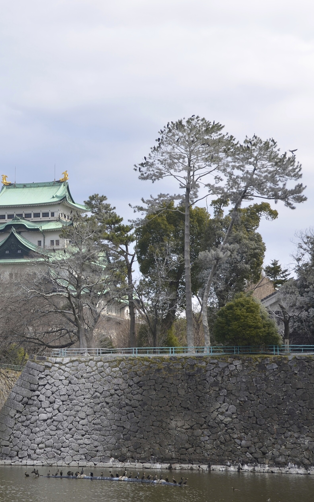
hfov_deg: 12.1
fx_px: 1465
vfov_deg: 19.5
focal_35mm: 107
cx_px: 15
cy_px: 252
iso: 100
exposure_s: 1/320
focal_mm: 46
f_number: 7.1
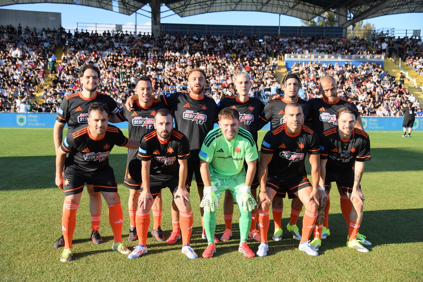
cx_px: 212
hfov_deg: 42.7
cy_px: 141
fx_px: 540
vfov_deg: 29.2
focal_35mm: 46
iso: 1250
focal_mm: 46
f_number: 4
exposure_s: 1/5000
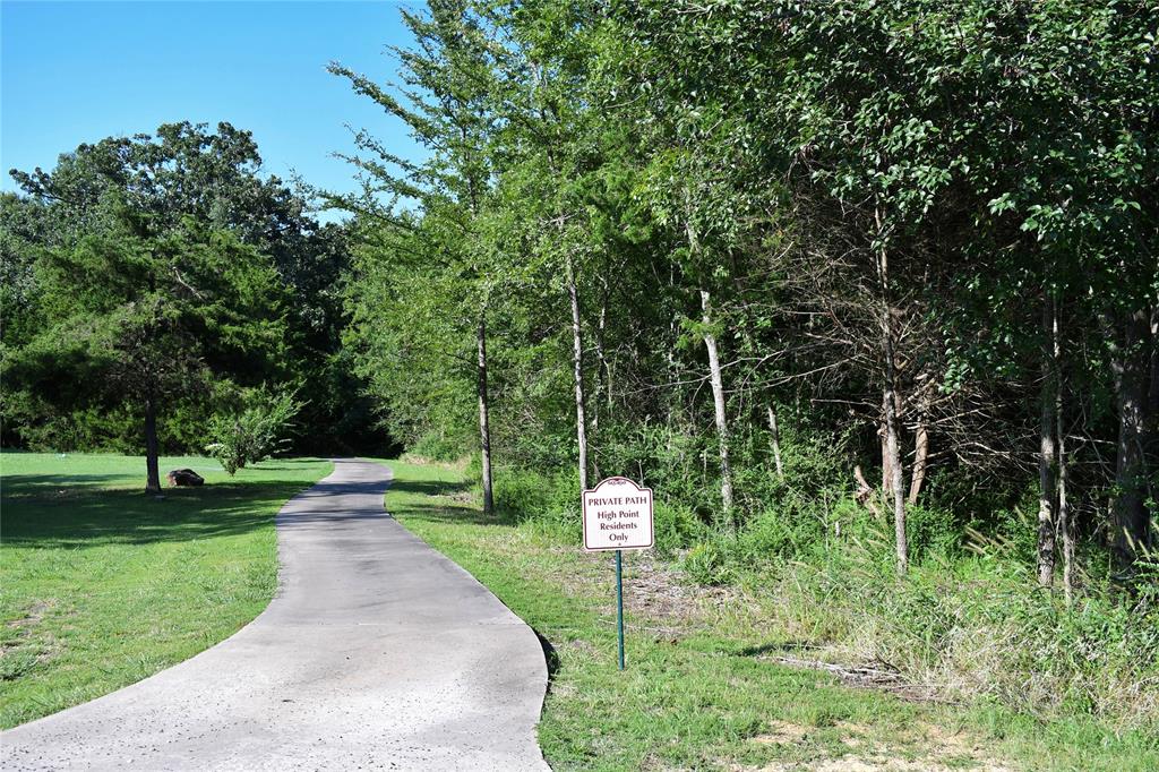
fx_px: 1255
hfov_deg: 49.6
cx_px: 580
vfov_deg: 34.2
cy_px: 386
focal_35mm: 39
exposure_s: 1/250
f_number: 8
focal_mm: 26
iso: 125
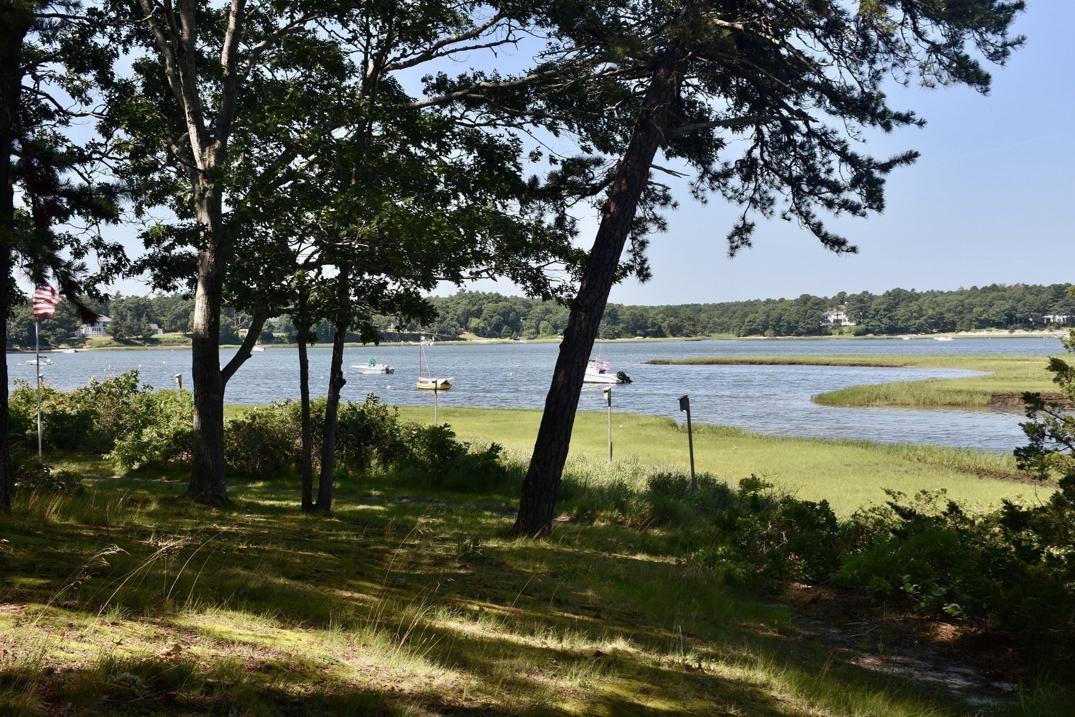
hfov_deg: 43.6
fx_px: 1344
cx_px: 538
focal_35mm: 45
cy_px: 358
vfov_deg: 29.9
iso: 360
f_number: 8
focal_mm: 30
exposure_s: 1/500
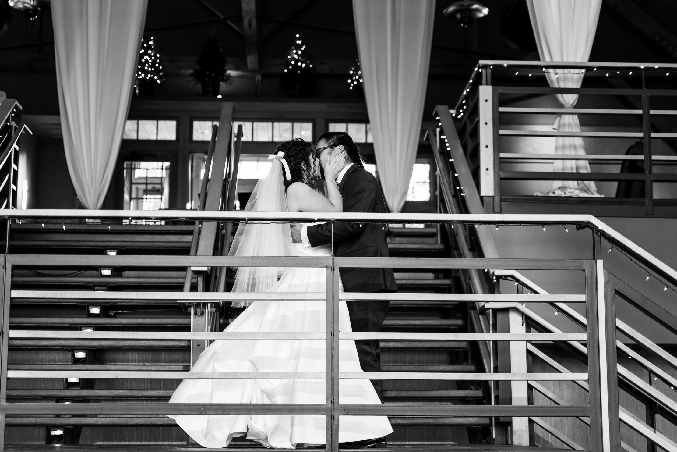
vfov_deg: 21.6
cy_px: 243
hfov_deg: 31.9
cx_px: 351
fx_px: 1185
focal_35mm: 63
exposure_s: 1/250
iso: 1600
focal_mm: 56
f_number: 2.8
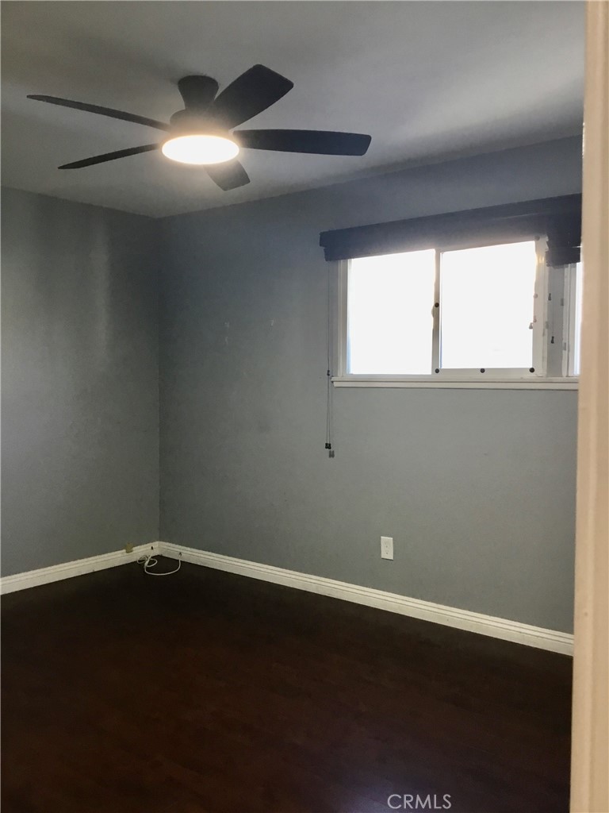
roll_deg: +1.6
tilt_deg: -1.2
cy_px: 406
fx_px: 727
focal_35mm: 31
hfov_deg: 45.4
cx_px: 304
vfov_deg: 58.4
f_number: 2.4
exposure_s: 1/30
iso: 64
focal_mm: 3.3
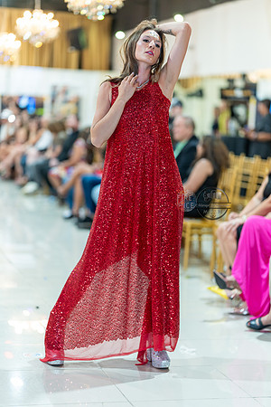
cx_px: 136
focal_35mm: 85
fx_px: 960
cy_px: 204
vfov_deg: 23.9
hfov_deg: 16.1
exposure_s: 1/160
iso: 400
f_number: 1.4
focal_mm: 85
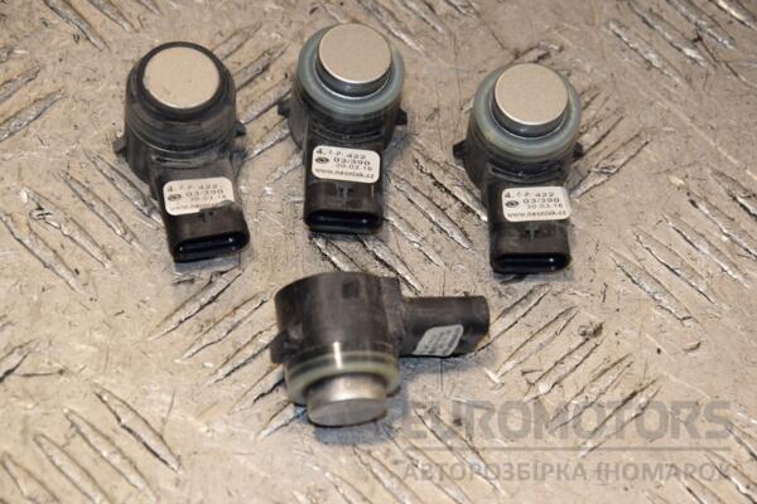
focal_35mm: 147
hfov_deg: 14.0
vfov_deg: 9.3
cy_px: 252
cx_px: 378
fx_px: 3091
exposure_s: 1/200
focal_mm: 98
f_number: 8
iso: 800
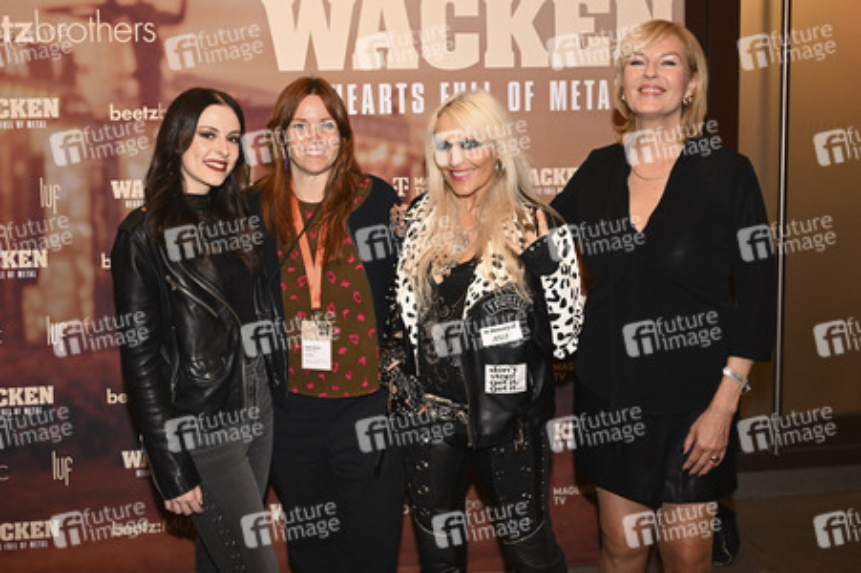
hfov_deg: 54.5
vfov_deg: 37.8
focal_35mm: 35
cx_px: 430
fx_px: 836
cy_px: 286
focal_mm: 35
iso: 2000
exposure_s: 1/160
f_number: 5.6
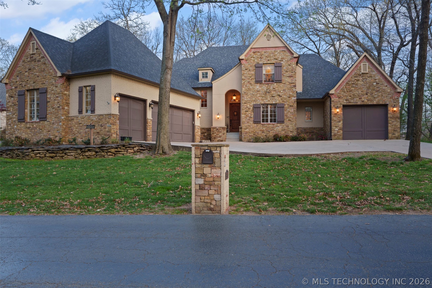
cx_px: 216
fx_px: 317
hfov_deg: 68.6
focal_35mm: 26
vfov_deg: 48.9
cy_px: 144
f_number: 8
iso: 200
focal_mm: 26.4
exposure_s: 1/20
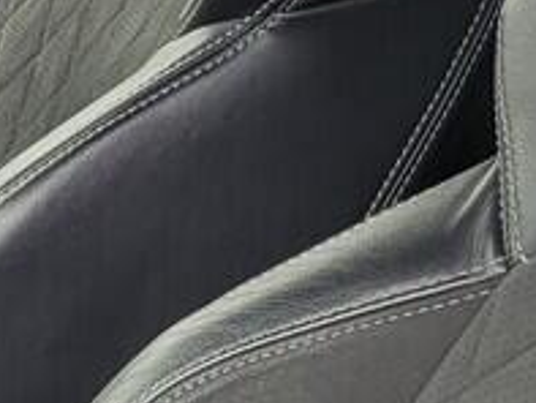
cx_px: -887
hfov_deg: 9.0
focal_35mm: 190
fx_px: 2944
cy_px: 1002
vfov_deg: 7.3
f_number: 1.8
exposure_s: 1/291
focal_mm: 5.4
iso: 40
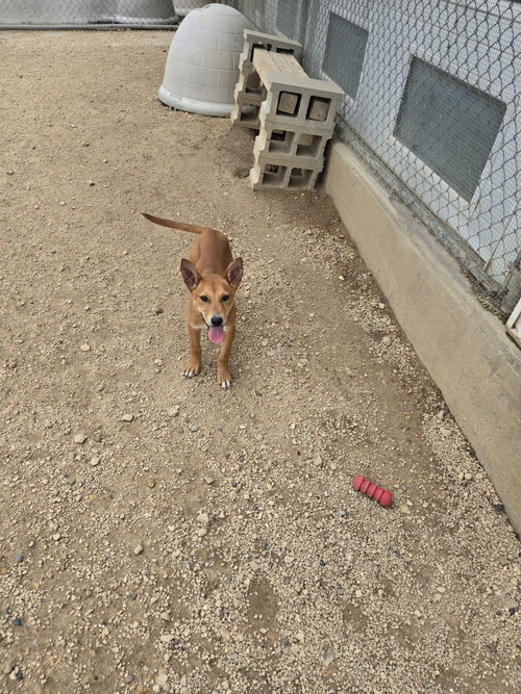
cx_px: 260
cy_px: 347
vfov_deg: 73.9
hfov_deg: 58.9
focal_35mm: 23
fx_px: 462
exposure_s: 1/1250
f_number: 1.8
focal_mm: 5.4
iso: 25
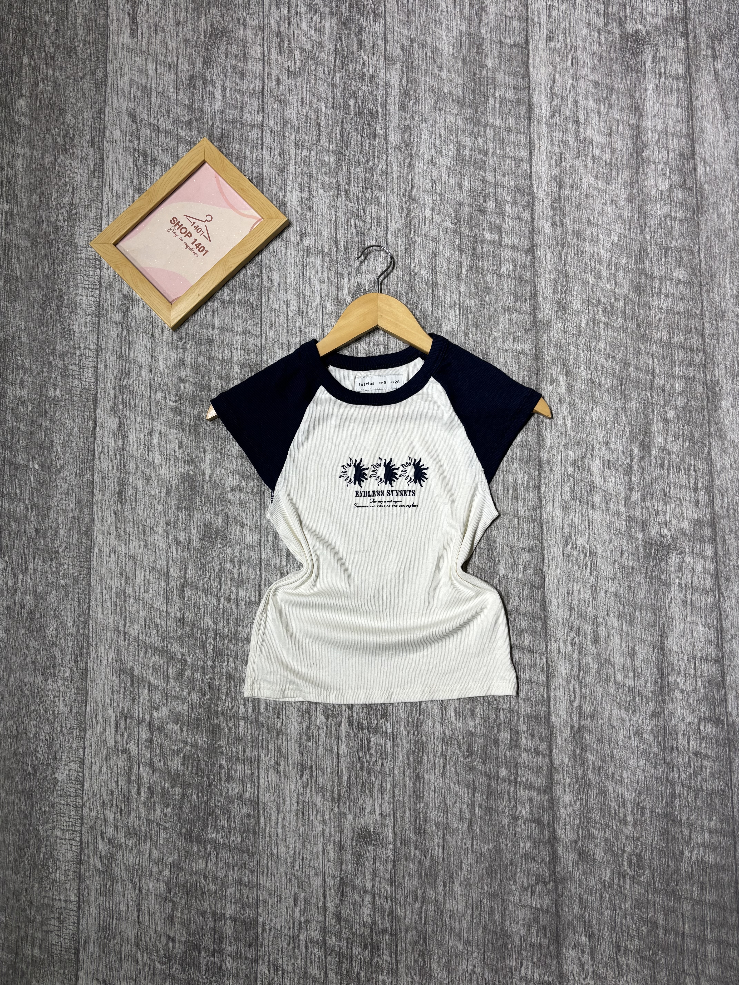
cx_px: 370
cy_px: 492
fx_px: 740
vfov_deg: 67.3
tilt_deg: -82.7
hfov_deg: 53.1
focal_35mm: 26
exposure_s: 1/100
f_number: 1.6
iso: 32
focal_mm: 5.96
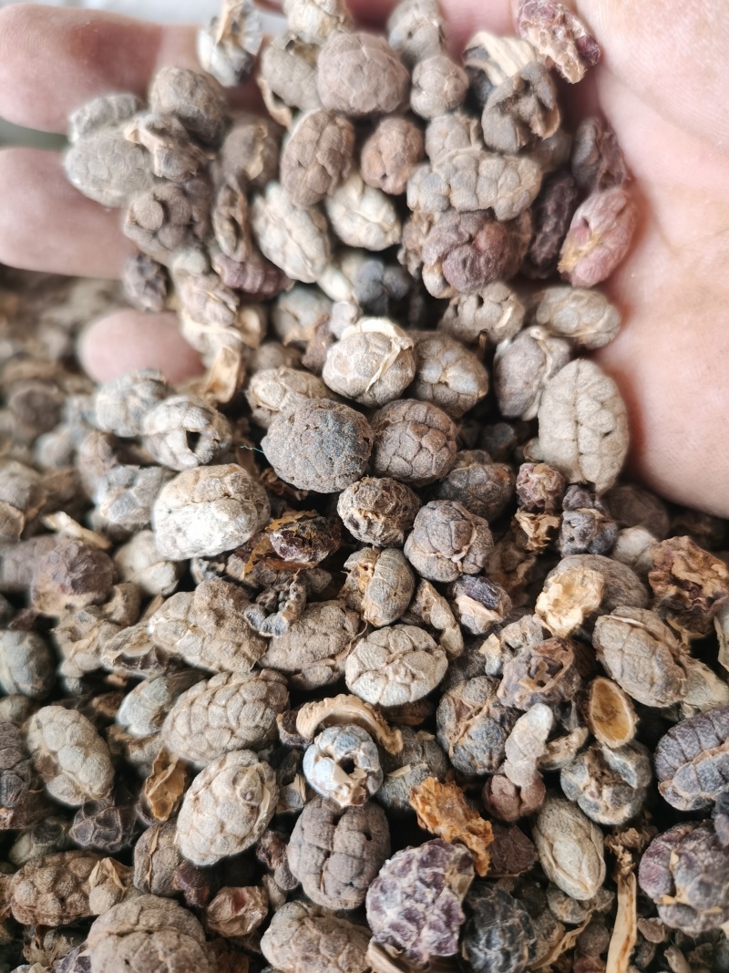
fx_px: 758
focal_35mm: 27
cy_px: 486
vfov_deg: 65.3
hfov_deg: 51.3
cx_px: 364
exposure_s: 1/33.3
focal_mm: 5.58
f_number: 1.8
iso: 320
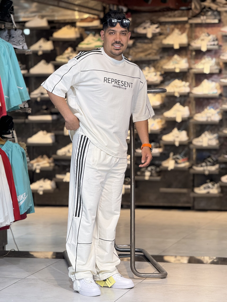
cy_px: 151
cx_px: 114
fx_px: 1049
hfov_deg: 12.3
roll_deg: +0.7
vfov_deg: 16.4
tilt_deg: -2.3
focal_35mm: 120
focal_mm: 15.66
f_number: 2.8
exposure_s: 1/100
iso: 160
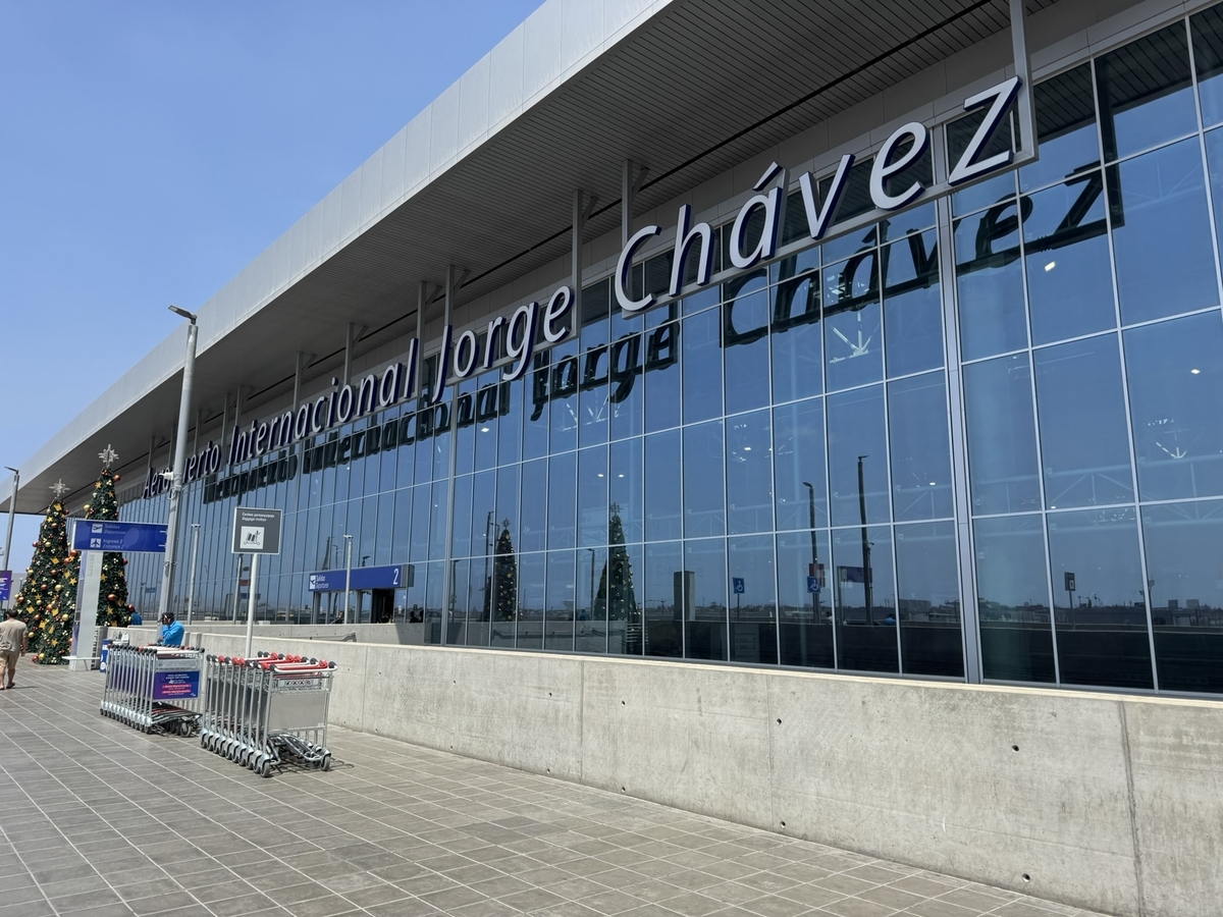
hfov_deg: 71.6
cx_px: 612
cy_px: 458
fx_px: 848
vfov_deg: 56.8
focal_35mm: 24
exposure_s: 1/4310
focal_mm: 6.76
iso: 80
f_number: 1.78
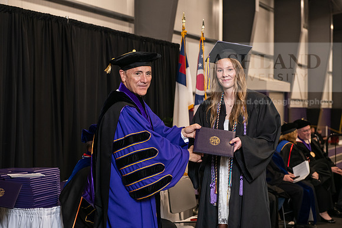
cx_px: 171
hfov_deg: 28.8
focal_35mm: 70
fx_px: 665
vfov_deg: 19.5
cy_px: 114
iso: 1600
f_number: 5
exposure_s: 1/125
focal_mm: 70
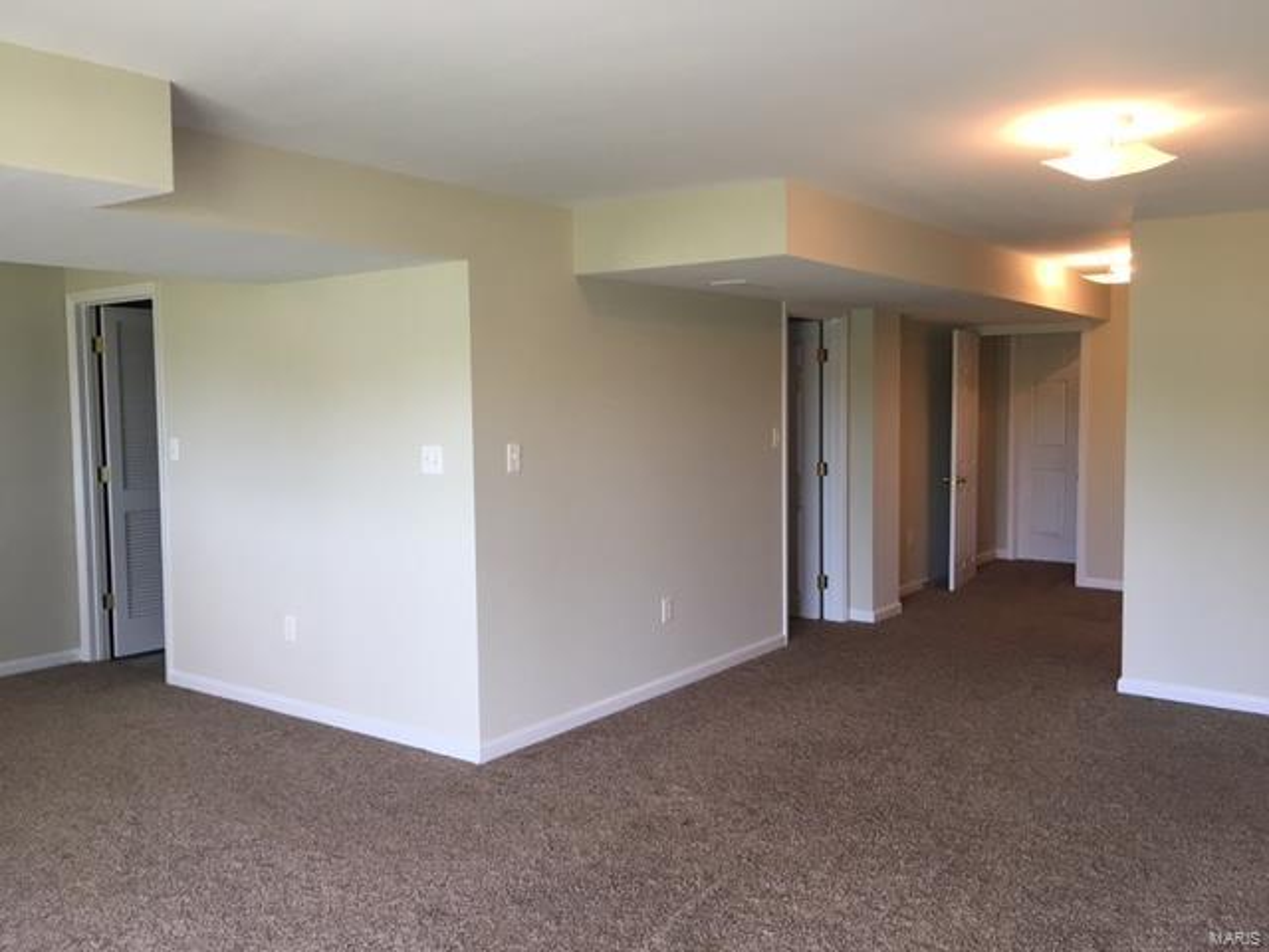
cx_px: 634
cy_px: 476
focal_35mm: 29
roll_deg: +0.4
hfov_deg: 61.7
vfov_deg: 48.2
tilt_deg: -3.9
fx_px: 1063
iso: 50
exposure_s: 1/30
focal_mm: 4.15
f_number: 2.2
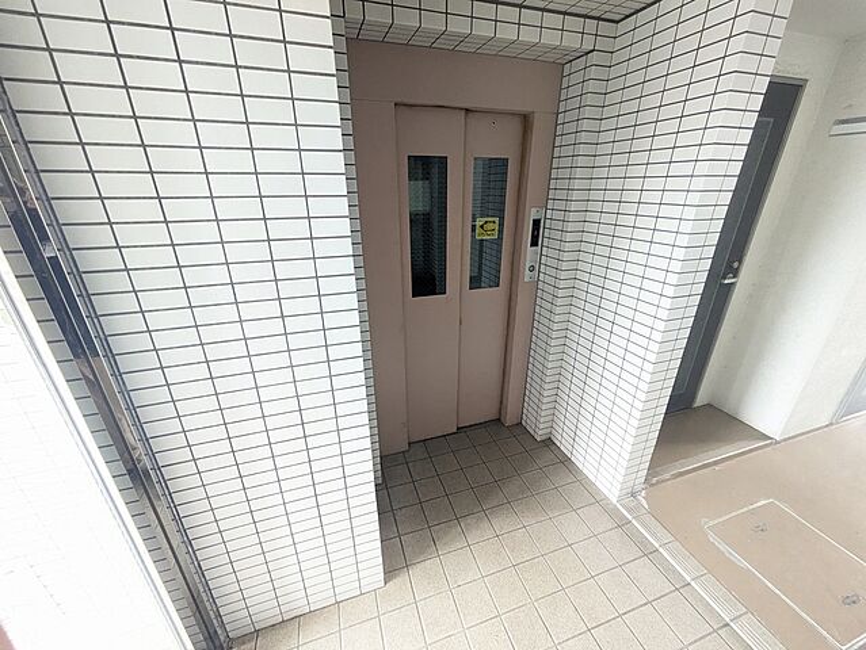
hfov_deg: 102.0
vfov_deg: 85.7
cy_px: 325
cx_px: 433
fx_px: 350
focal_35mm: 14
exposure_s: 1/40
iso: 704
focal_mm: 1.83
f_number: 2.2
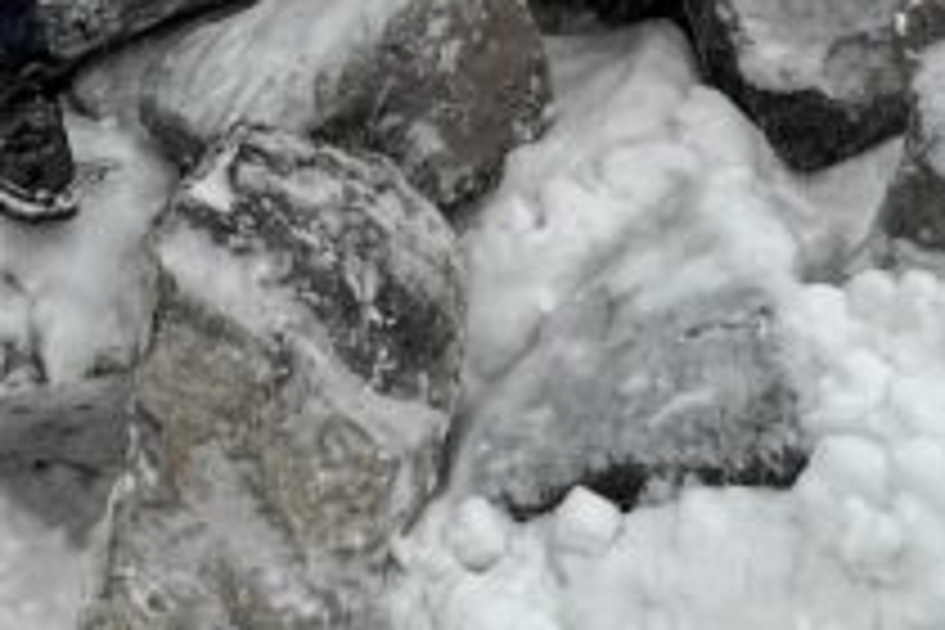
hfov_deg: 30.4
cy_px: -702
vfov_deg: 15.5
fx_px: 1732
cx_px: 360
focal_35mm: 66
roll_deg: +1.1
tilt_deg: -4.8
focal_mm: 1.57
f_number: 1.8
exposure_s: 1/166
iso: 32
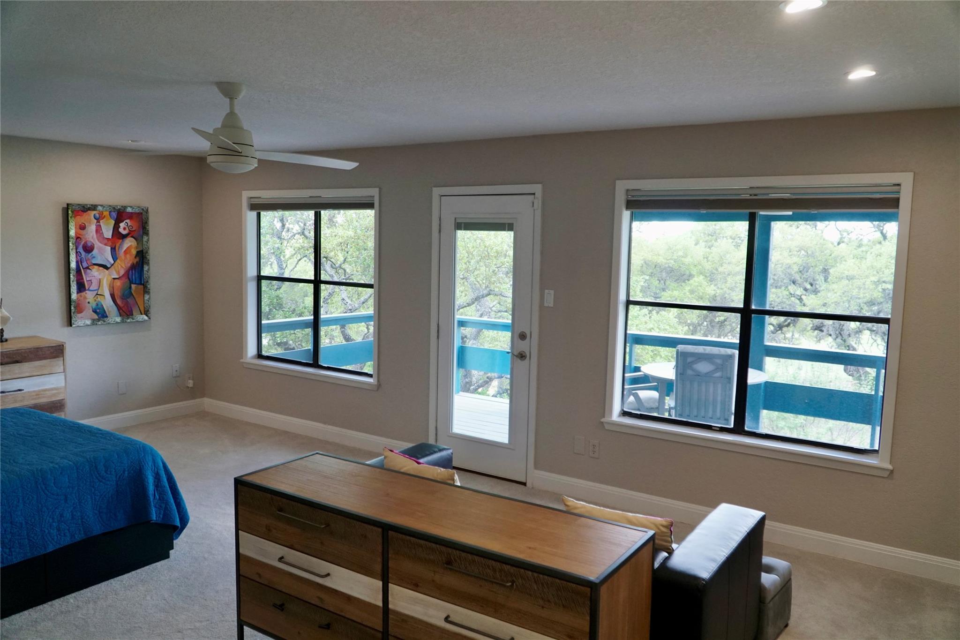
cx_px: 480
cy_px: 320
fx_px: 720
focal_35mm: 27
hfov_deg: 67.4
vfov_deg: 47.9
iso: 800
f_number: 4
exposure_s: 1/160
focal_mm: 18
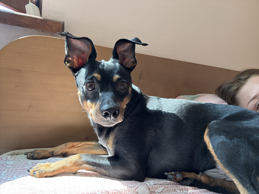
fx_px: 172
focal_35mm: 23
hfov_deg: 73.9
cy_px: 97
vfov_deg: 58.9
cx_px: 130
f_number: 1.9
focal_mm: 2.69
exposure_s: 1/106
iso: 80
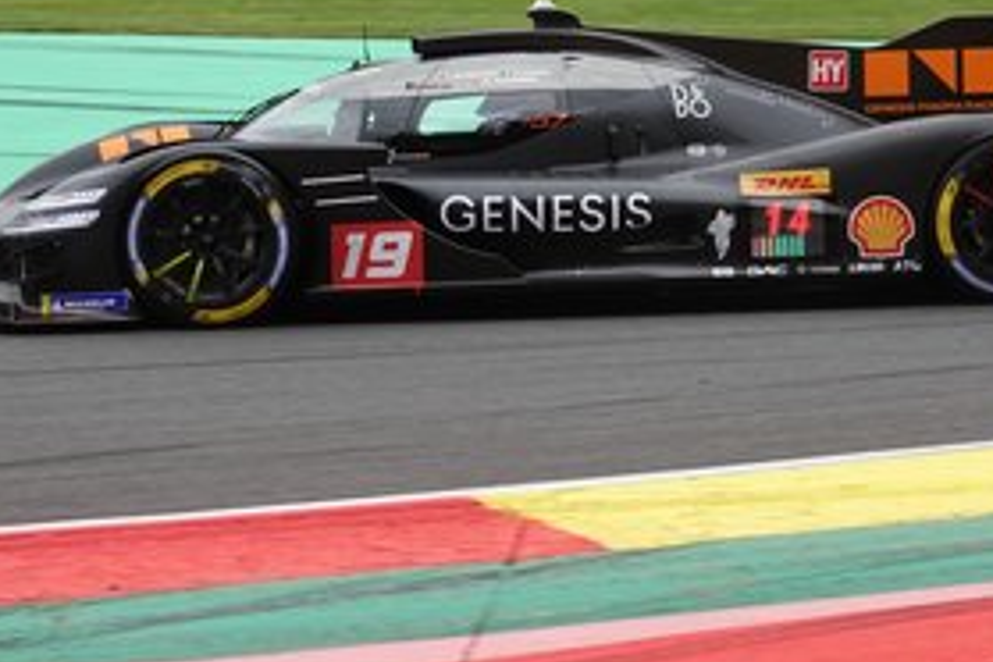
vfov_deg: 7.7
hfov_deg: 11.5
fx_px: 4937
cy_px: 299
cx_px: 530
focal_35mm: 179
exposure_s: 1/800
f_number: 4
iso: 160
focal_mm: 40.73
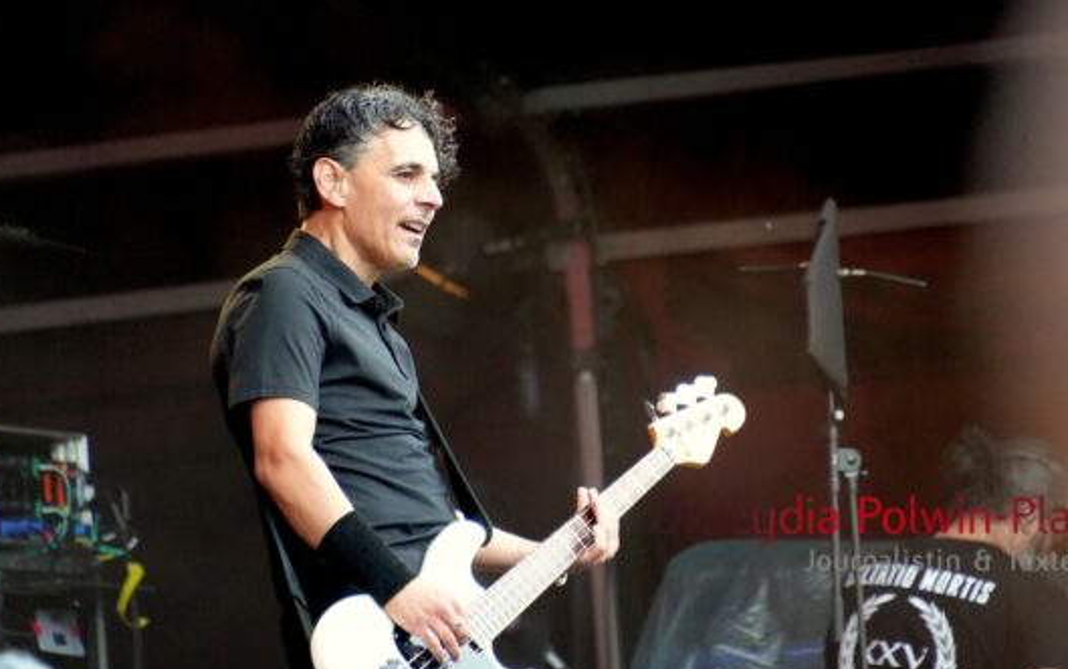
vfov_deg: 2.0
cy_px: 210
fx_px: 19391
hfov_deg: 3.2
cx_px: 487
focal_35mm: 666
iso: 4000
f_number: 6.3
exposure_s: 1/500
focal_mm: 300
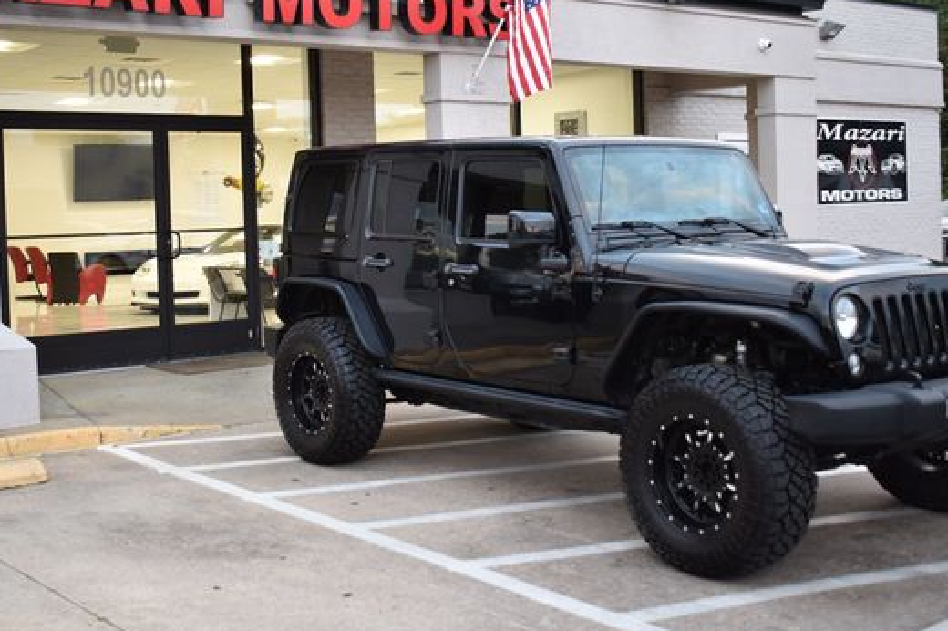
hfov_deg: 41.0
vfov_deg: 28.0
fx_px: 1263
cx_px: 394
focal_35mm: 48
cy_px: 257
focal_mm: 26
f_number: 4
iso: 560
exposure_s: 1/60
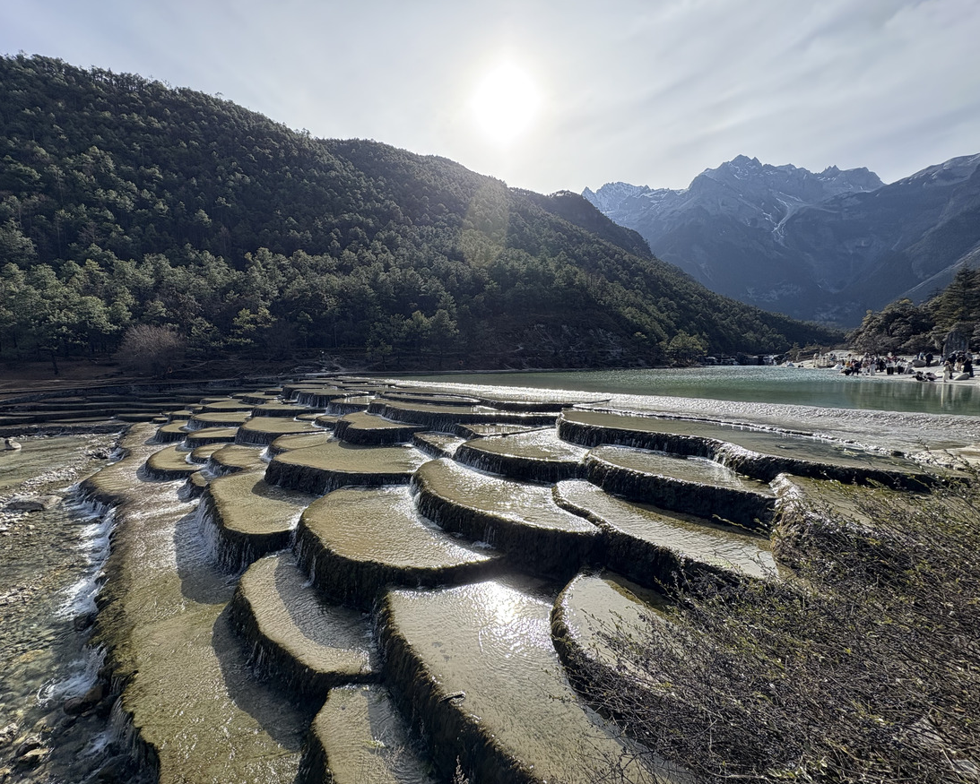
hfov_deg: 96.6
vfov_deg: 84.1
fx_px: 435
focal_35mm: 15
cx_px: 450
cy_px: 394
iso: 64
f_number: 2.2
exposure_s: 1/1078
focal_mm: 2.22
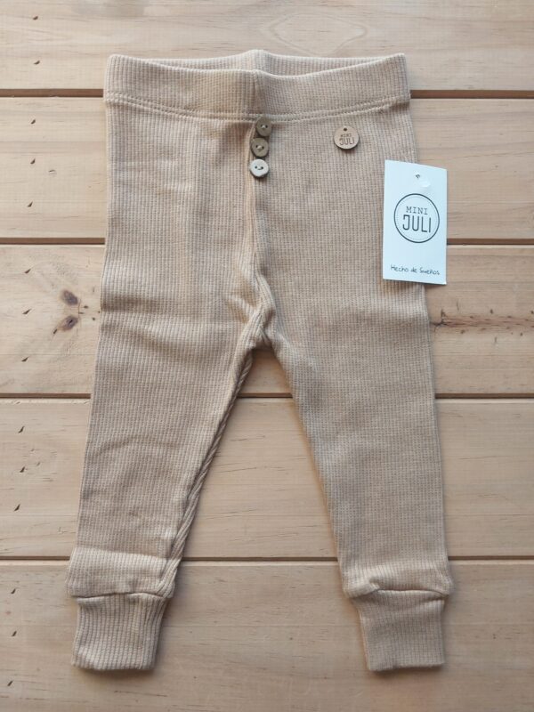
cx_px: 267
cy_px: 356
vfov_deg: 60.0
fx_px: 617
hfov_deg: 46.8
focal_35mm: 30
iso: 100
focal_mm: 4.6
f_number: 1.8
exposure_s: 1/100
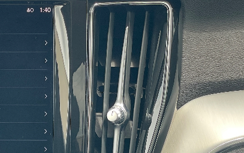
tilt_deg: -30.0
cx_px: -13
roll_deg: +3.6
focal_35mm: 127
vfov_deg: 10.2
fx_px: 845
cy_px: 167
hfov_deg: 16.0
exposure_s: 1/99
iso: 50
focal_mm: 6
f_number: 2
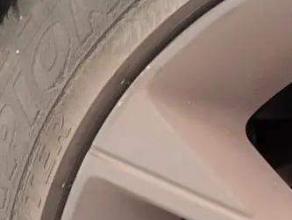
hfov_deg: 12.1
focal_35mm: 150
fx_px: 1266
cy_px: 348
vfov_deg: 9.6
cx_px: 533
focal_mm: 5.4
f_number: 1.8
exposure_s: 1/33.3
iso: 640
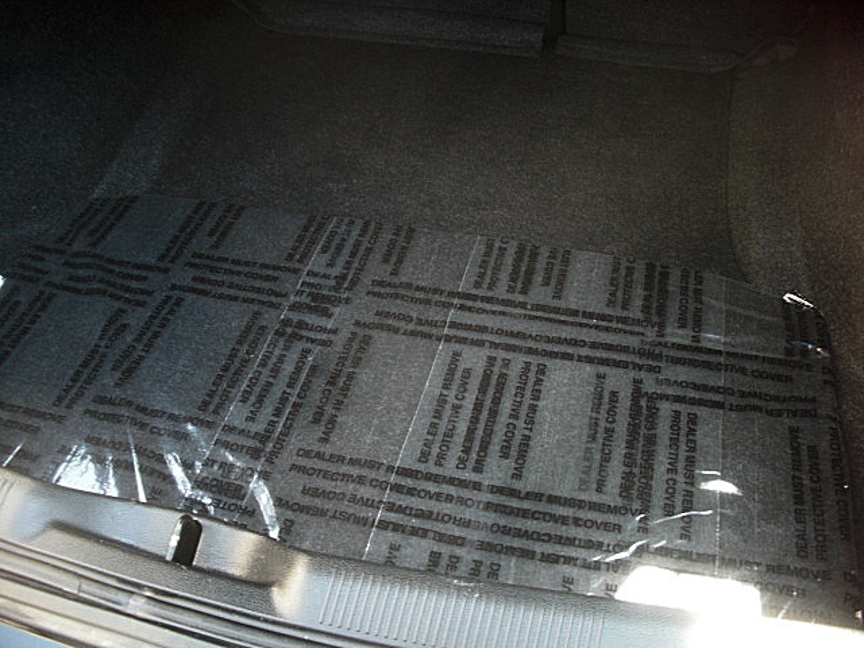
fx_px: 899
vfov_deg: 39.7
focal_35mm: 36
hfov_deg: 51.4
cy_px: 324
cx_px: 432
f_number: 2.8
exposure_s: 1/60
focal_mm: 6.3
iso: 200
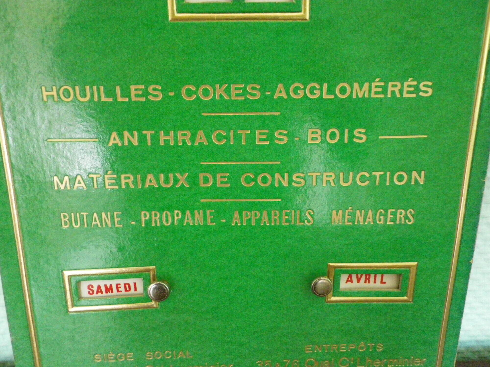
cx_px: 245
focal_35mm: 28
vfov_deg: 49.7
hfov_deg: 63.4
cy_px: 184
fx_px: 396
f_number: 2.6
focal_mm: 4.9
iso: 800
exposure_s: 1/20
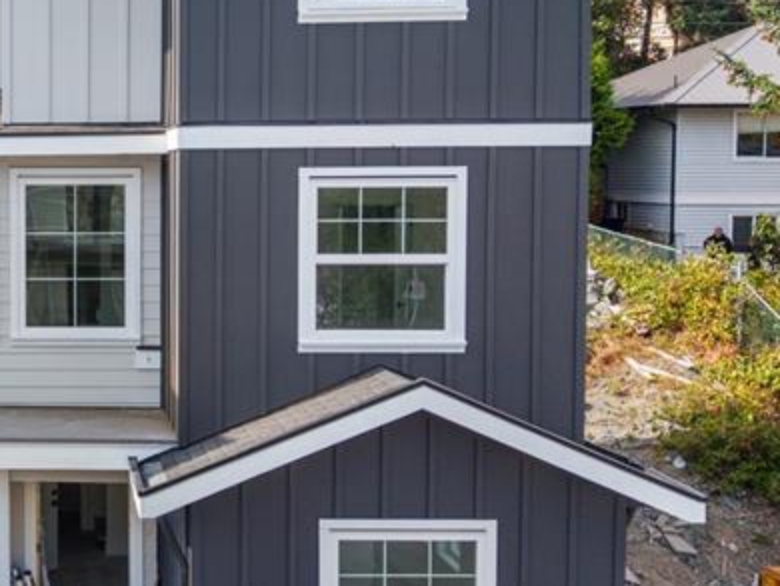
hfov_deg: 28.9
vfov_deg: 23.2
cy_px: 214
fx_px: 1420
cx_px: 16
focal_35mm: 63
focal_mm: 8.67
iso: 200
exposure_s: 1/125
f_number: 1.8
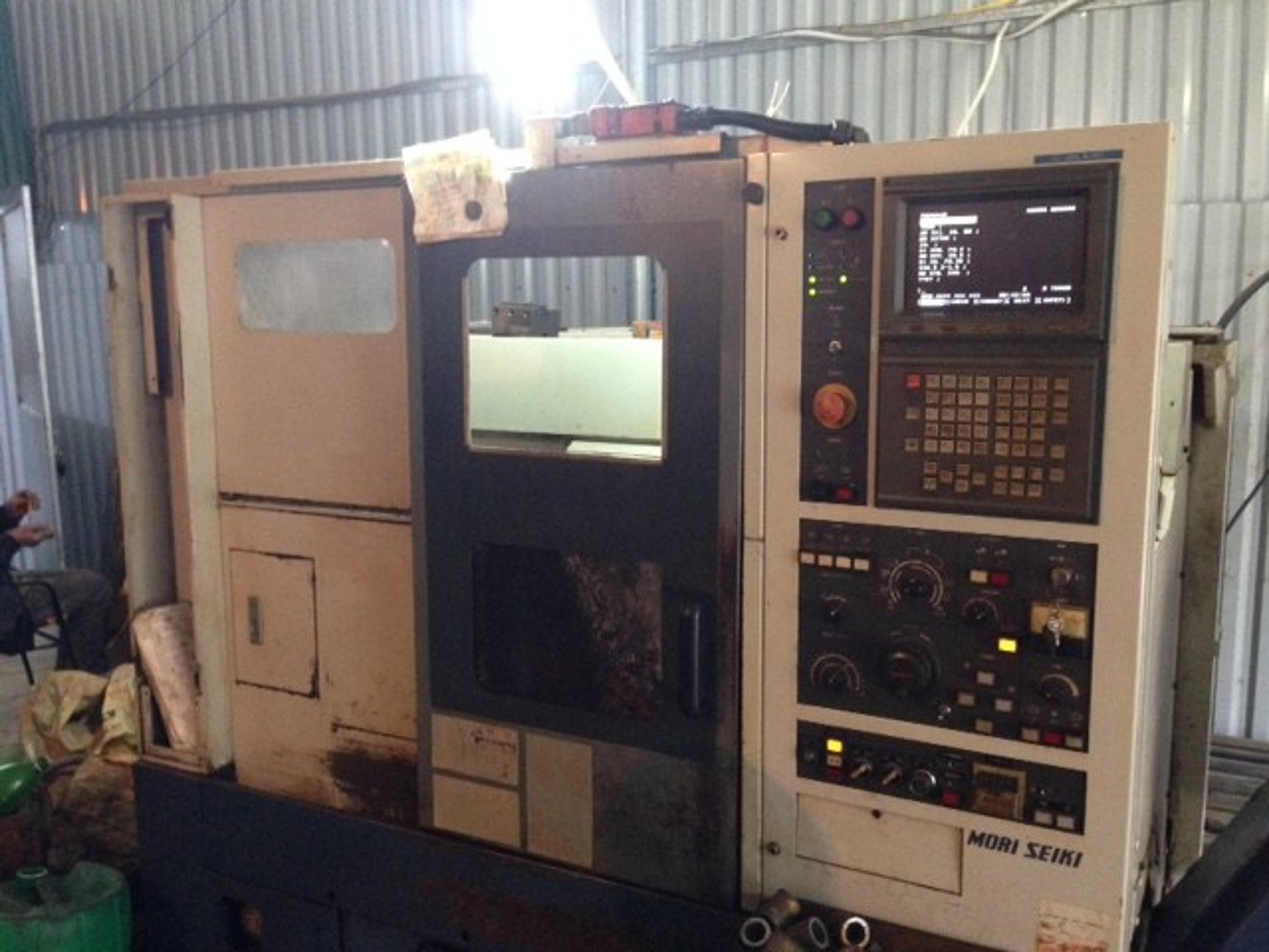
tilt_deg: -10.1
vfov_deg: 42.9
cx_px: 634
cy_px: 476
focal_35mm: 33
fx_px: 1210
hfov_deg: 55.4
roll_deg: +1.4
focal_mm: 4.12
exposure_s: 1/15
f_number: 2.4
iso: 400
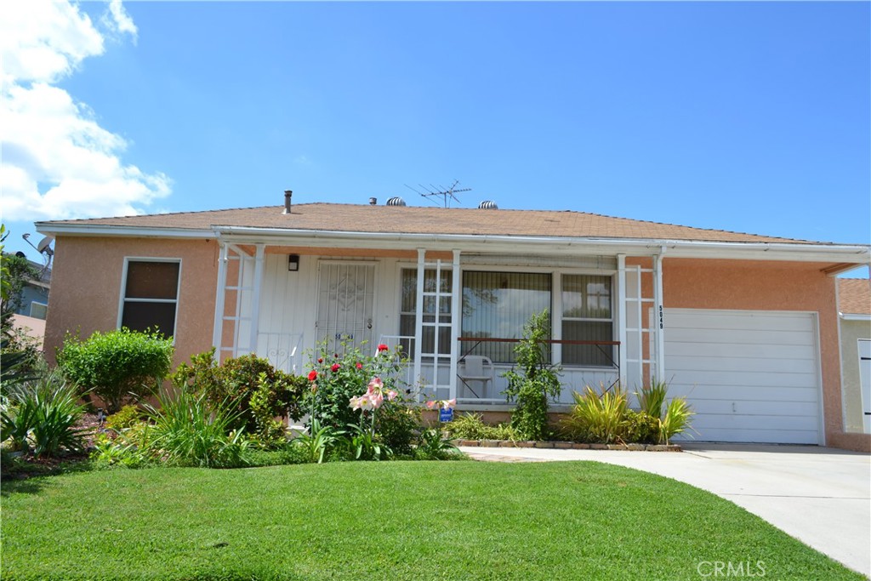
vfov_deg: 47.9
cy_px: 290
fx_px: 653
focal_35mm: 27
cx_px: 436
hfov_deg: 67.4
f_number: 7.1
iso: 100
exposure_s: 1/250
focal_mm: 18
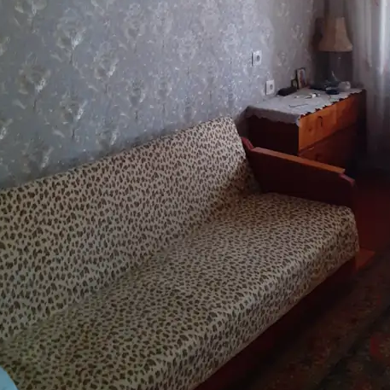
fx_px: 599
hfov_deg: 35.6
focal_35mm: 47
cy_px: 18
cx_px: 268
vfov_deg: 33.6
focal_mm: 3.6
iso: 250
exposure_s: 1/25
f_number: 1.9
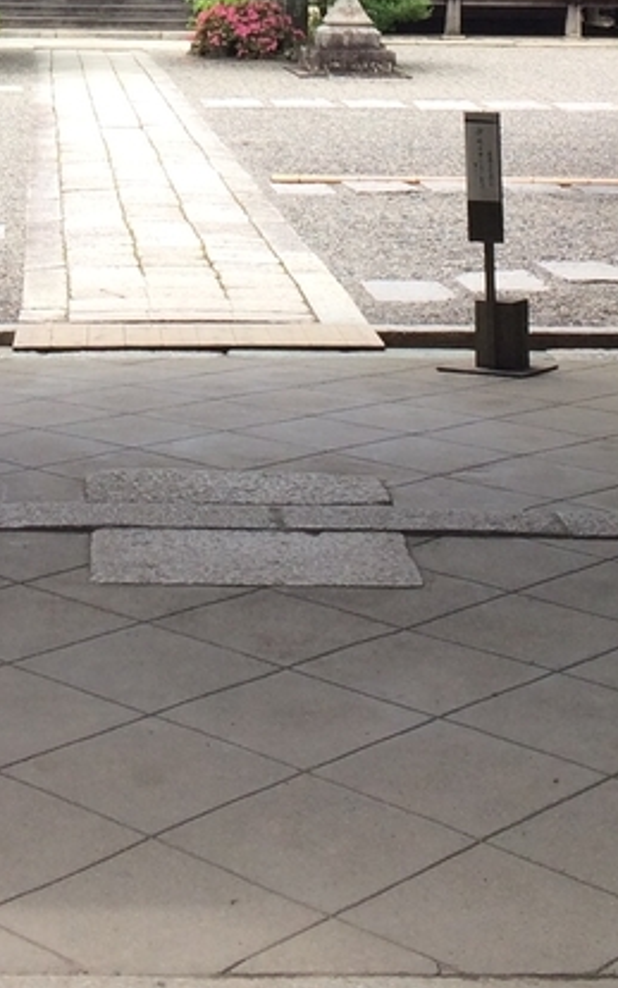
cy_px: -322
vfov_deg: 21.0
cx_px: 172
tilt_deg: +2.7
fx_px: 2397
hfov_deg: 14.6
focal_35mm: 89
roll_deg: +0.0
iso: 32
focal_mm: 4.15
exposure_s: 1/436
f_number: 2.2
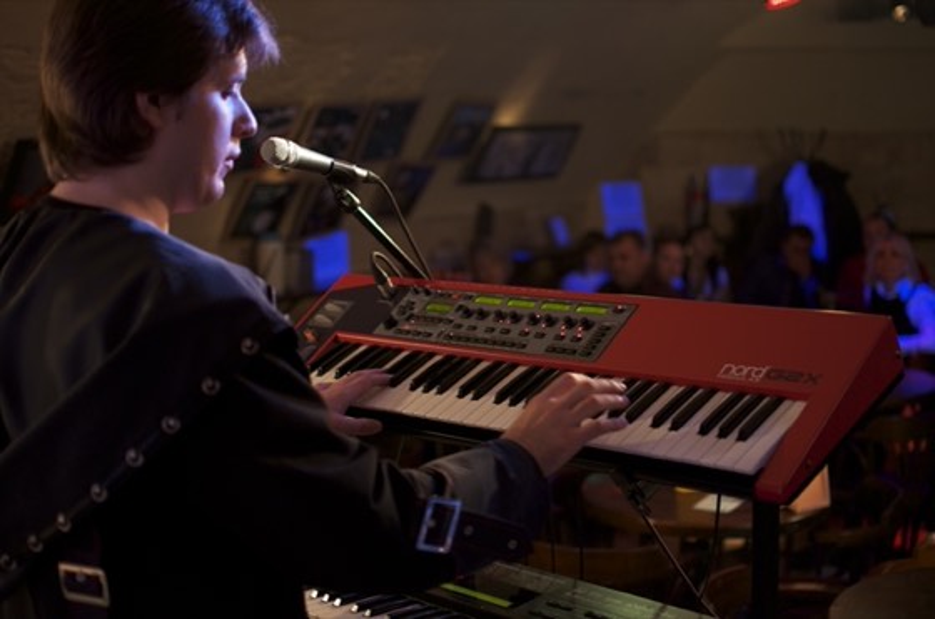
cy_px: 310
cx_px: 468
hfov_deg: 37.9
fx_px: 1361
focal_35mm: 52
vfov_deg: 25.6
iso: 640
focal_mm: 35
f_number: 1.8
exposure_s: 1/80
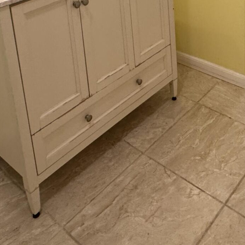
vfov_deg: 30.8
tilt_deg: -13.9
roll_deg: +2.7
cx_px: 176
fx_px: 368
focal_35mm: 46
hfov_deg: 36.2
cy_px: -53
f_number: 2.2
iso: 250
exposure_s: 1/120
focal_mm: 2.22
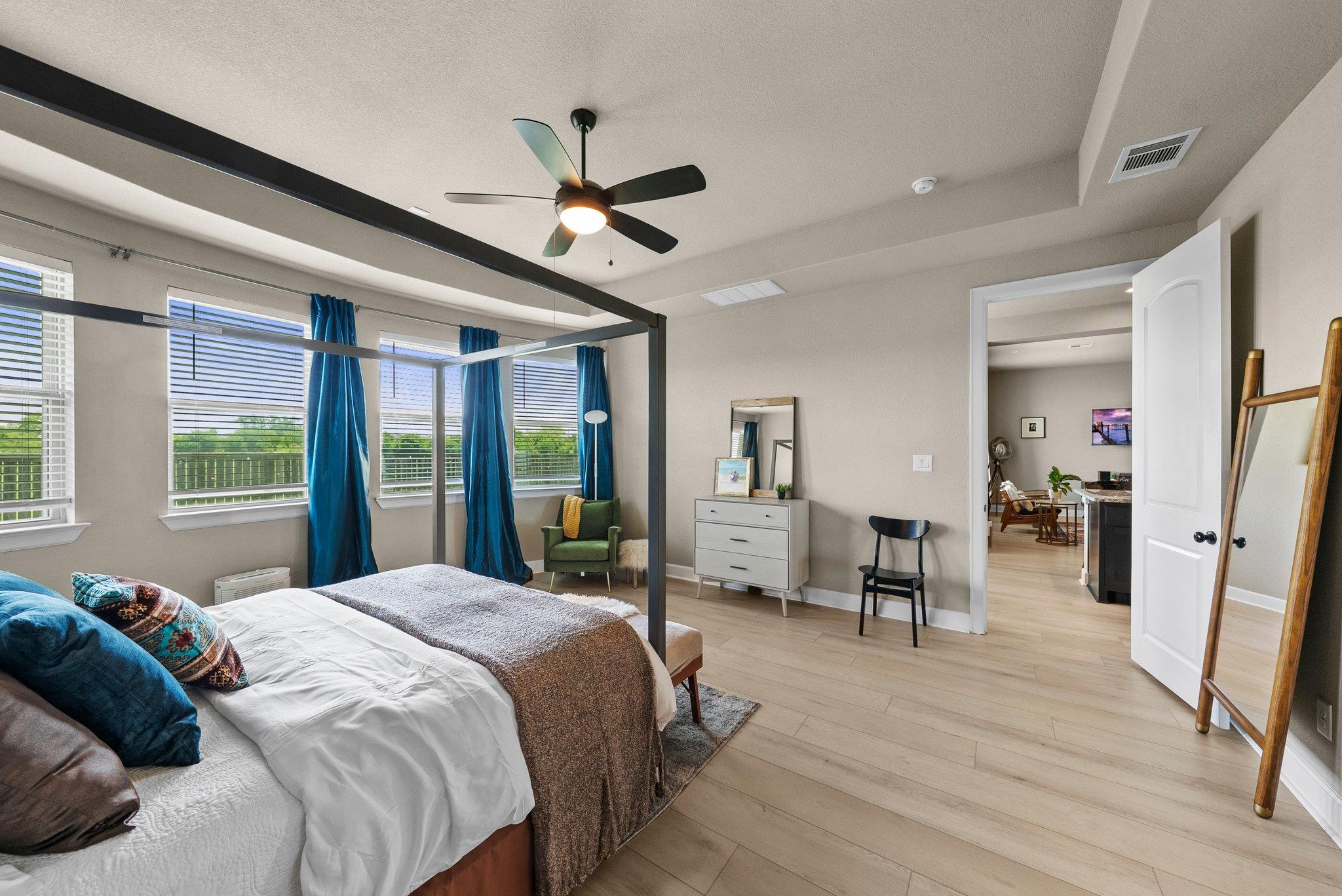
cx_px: 671
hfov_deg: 112.6
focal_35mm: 12
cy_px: 448
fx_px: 447
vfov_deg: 90.1
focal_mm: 12
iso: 800
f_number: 9
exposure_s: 1/5
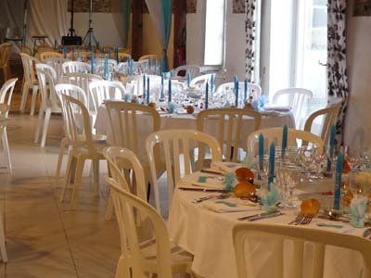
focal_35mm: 72
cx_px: 59
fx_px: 772
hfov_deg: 26.4
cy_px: 70
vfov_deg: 20.3
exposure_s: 1/30
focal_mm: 6
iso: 125
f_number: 2.8
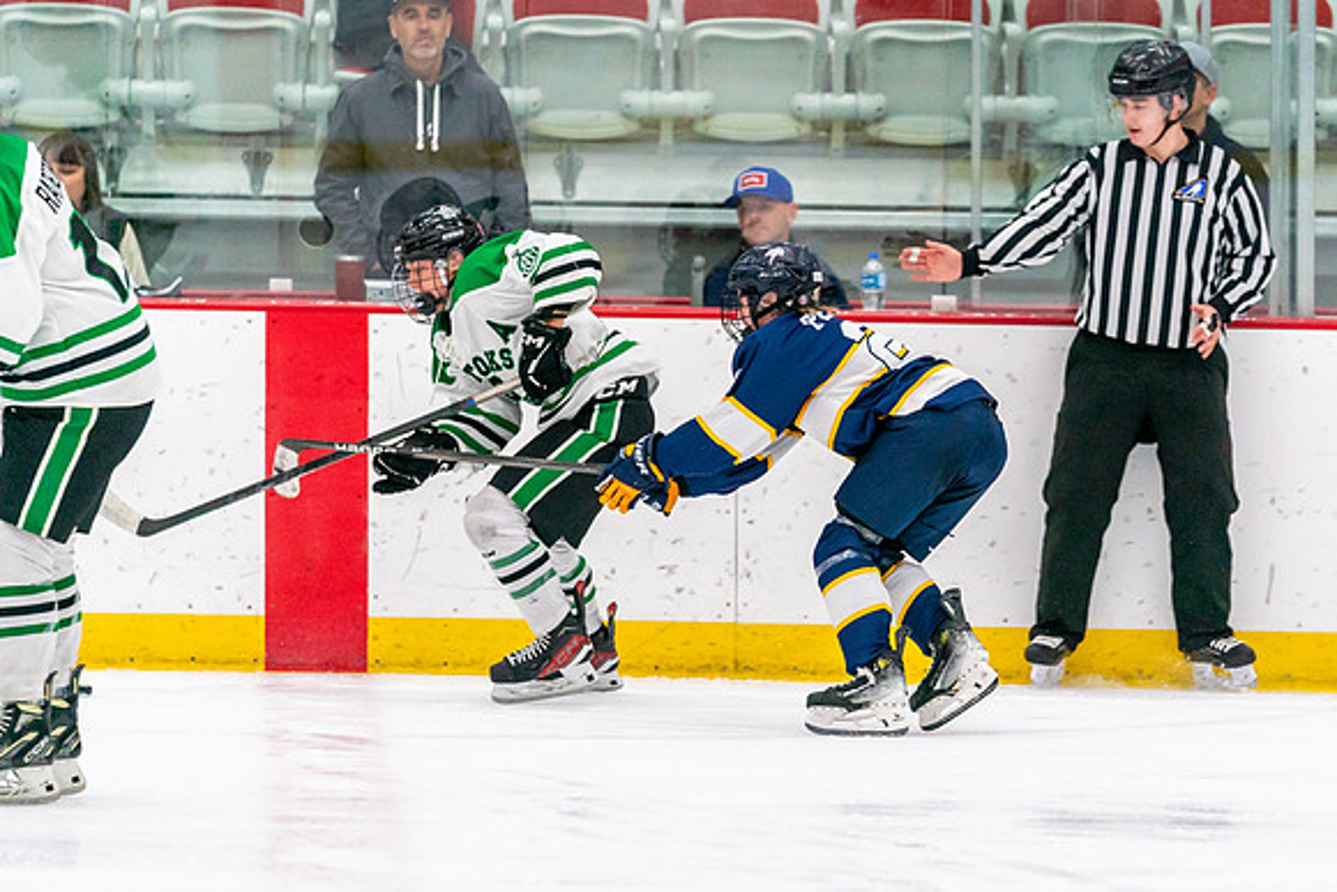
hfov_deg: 7.5
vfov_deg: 5.0
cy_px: 446
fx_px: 10266
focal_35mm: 276
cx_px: 760
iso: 3200
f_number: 2.8
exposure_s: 1/1250
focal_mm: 200
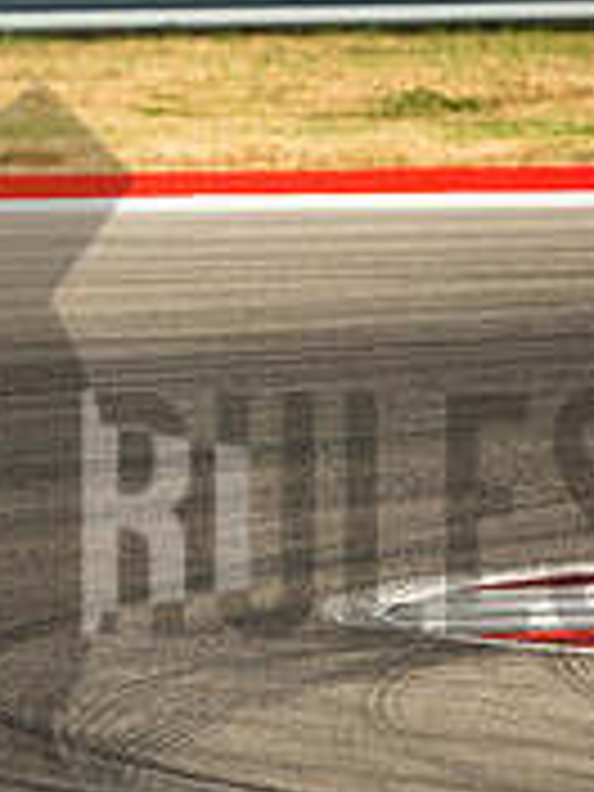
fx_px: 30384
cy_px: 520
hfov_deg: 1.1
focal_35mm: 1328
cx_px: -302
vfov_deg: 1.5
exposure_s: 1/2000
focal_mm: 280
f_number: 2.8
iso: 200
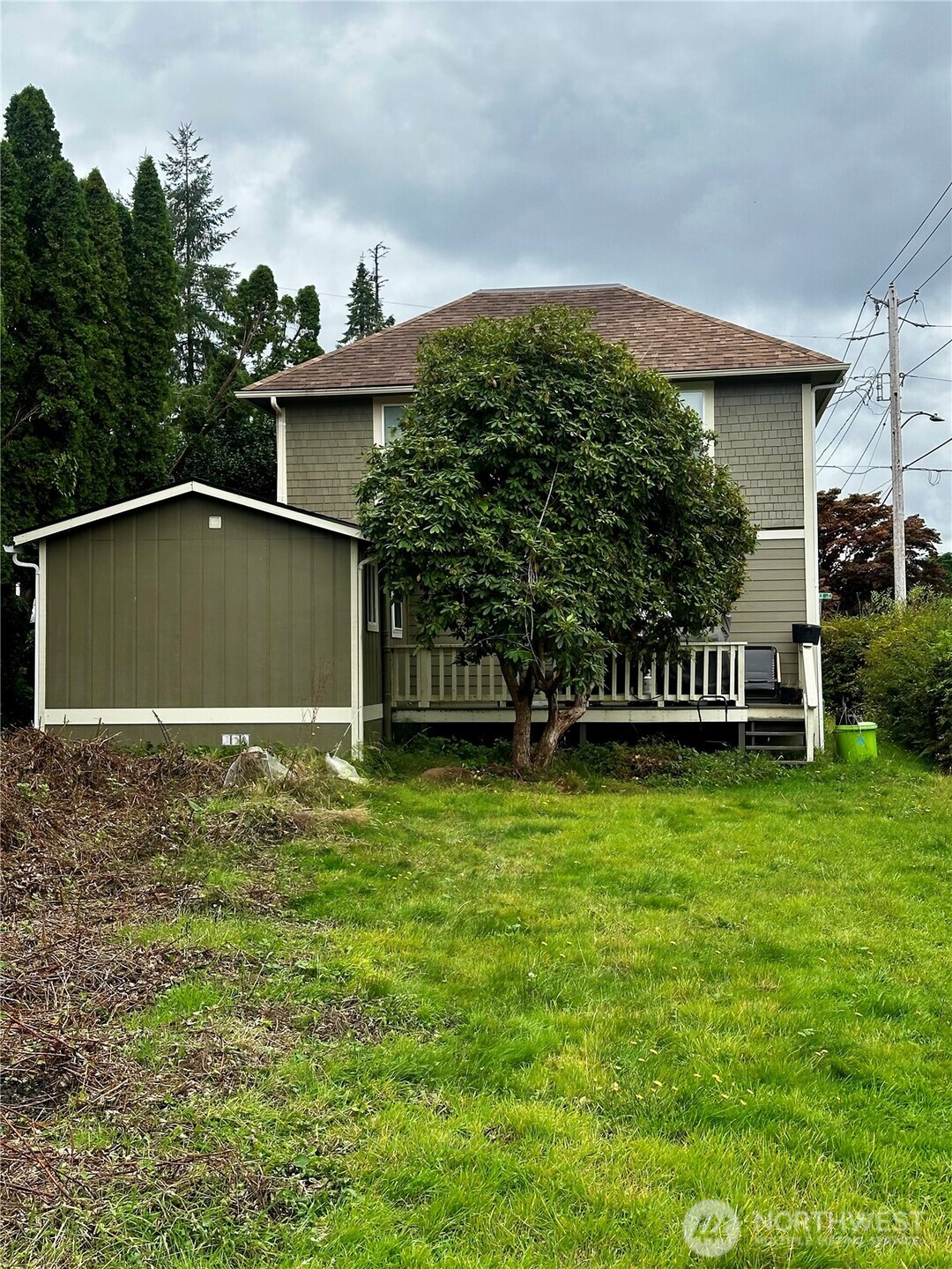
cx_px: 476
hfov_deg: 30.3
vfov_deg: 39.7
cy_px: 634
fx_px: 1760
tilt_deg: +3.2
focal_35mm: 48
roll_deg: -2.0
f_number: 1.78
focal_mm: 6.86
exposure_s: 1/1145
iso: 64
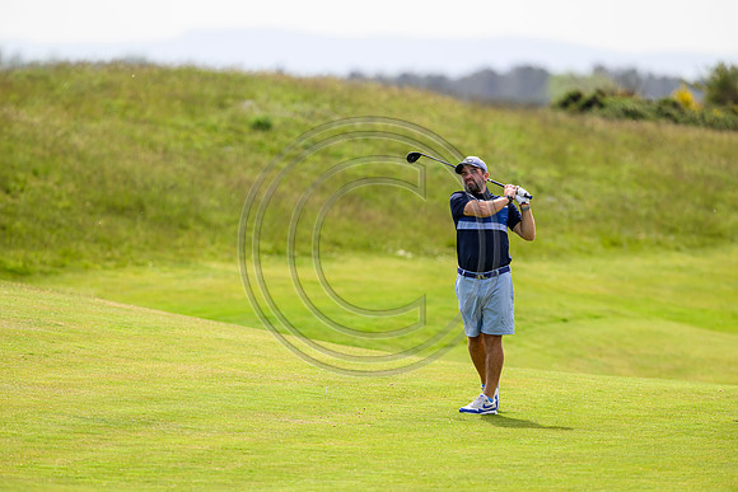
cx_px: 369
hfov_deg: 5.2
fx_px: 8202
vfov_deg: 3.4
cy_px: 246
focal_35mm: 400
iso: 500
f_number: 4
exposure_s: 1/3200
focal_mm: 400
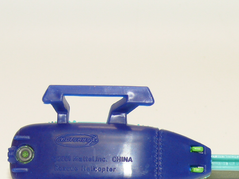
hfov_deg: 15.1
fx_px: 898
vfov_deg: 11.4
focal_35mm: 130
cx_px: 159
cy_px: 143
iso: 100
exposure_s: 1/30
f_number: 4
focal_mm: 11.9
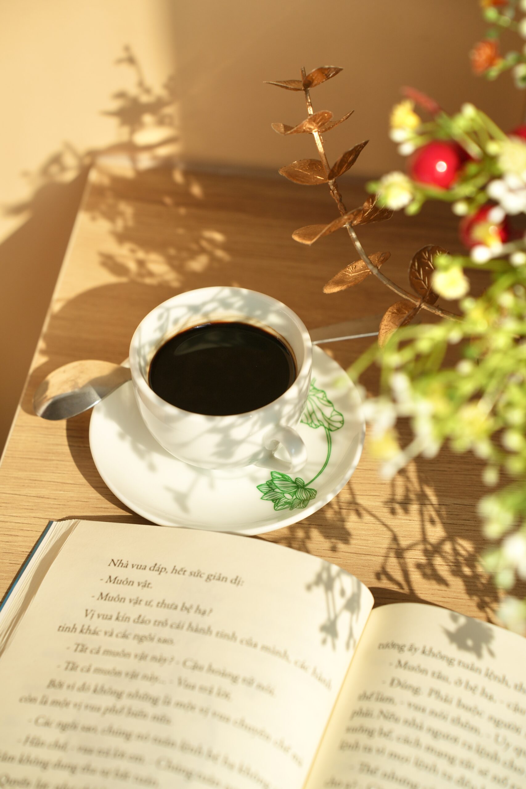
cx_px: 263
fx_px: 1643
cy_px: 394
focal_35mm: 75
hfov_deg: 18.2
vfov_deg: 27.0
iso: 100
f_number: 5
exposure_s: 1/500
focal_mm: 75
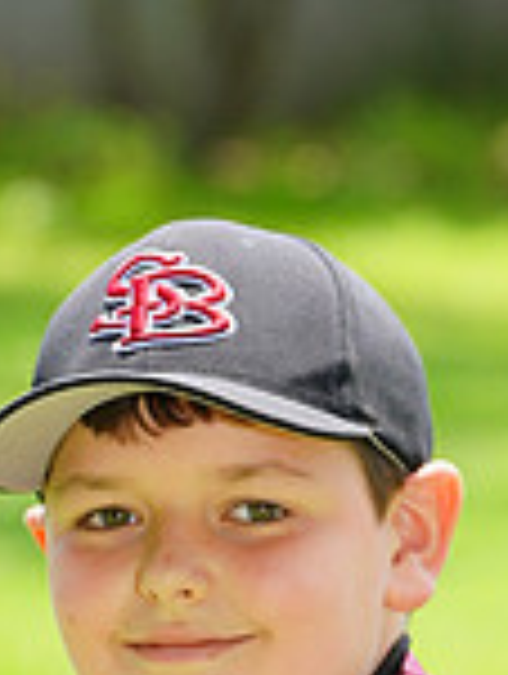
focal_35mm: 819
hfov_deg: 1.8
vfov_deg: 2.4
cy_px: 940
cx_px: 283
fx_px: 15980
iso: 200
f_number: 8
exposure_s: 1/160
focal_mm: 221
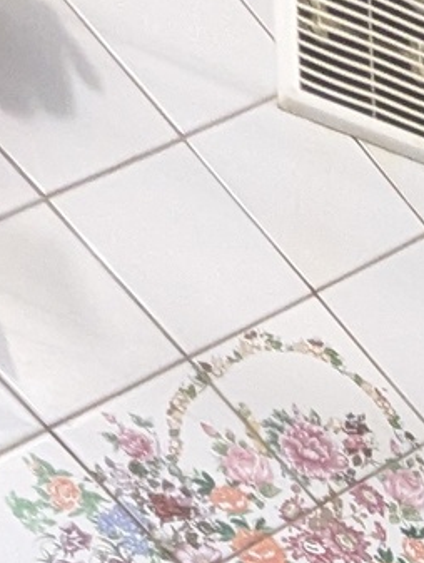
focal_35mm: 79
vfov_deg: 14.3
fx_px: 1286
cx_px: 1132
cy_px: 1405
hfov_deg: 12.5
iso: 388
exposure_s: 1/24.7
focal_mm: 1.95
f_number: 2.2
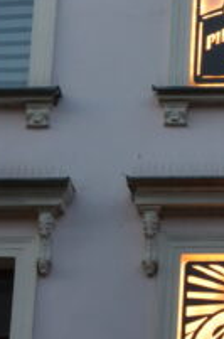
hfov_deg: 5.1
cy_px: 530
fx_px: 2439
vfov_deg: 7.8
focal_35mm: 260
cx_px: 468
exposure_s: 1/40
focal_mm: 34
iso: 400
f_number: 9
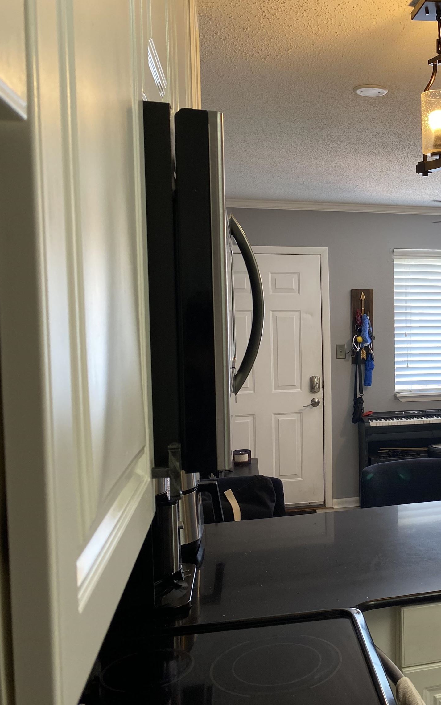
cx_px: 451
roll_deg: +0.6
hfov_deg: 31.6
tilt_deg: -4.2
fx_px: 712
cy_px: 350
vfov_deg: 52.7
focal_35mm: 37
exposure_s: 1/60
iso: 64
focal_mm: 4.25
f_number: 1.8
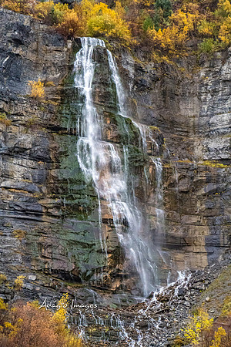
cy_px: 174
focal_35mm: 146
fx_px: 1400
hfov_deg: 9.4
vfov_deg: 14.1
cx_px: 116
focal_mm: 97
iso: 6400
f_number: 6.3
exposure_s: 1/60
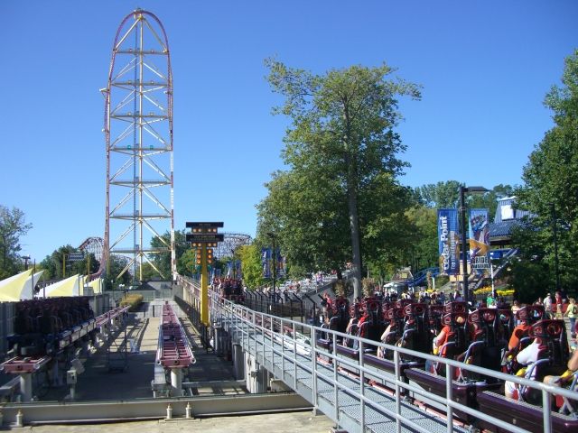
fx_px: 635
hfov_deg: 49.0
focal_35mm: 38
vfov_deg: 37.7
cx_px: 289
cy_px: 216
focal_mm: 7.9
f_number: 5.6
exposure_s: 1/200
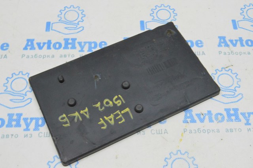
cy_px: 84
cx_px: 126
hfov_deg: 42.4
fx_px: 326
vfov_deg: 28.9
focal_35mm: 46
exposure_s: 1/20
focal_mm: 31
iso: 6400
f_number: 20
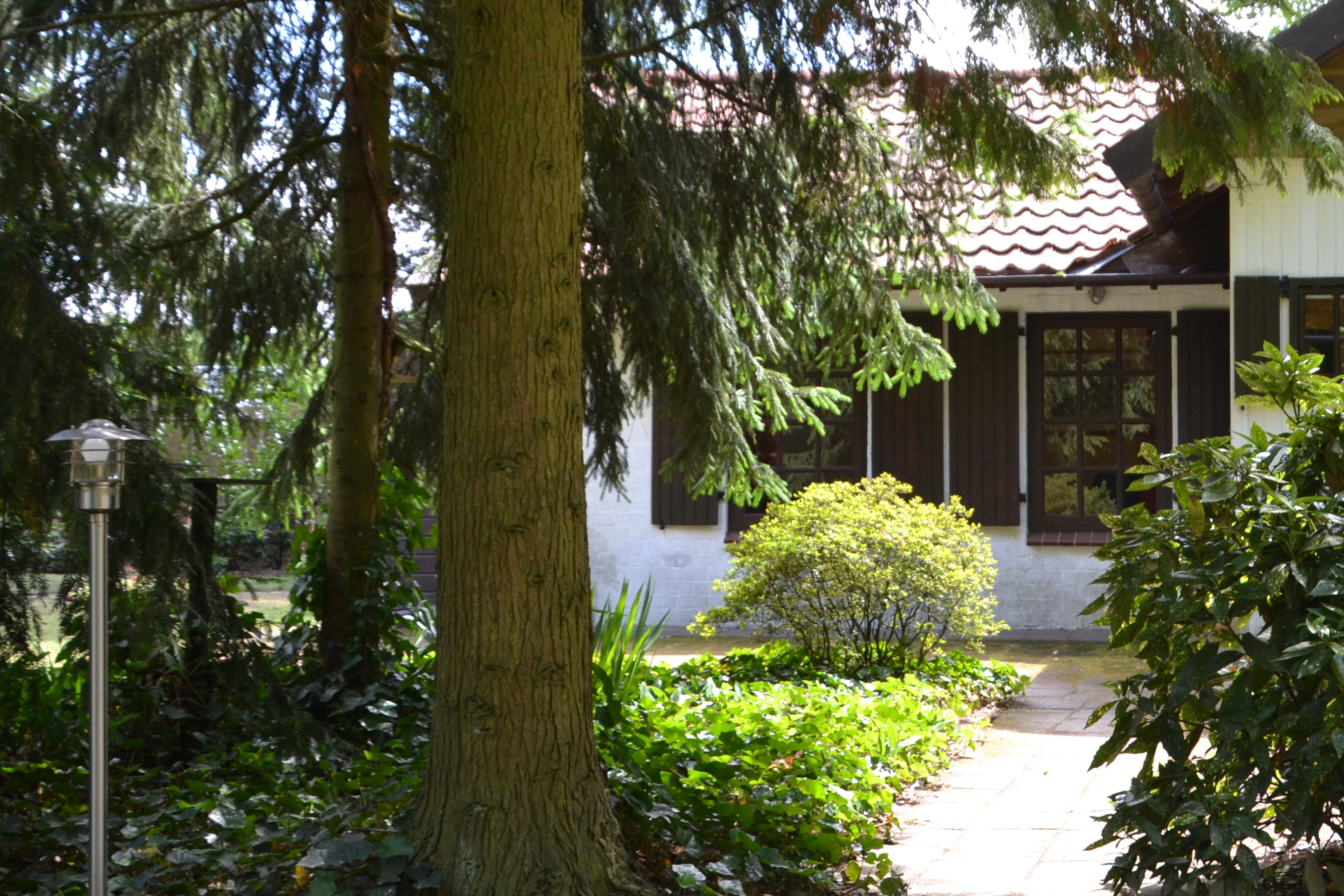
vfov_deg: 24.0
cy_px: 267
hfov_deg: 34.5
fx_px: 2091
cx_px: 1079
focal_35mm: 56
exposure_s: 1/100
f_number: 5
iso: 400
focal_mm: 22
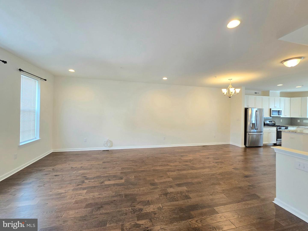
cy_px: 116
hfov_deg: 106.2
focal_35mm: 13
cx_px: 154
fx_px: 116
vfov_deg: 89.9
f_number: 2.2
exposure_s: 1/60.2
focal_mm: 2.2
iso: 125
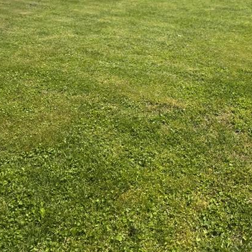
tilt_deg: -17.0
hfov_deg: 42.7
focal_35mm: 39
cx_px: 148
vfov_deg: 41.3
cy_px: 57
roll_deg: -1.9
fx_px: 321
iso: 80
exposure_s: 1/3953
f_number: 1.78
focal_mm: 6.76
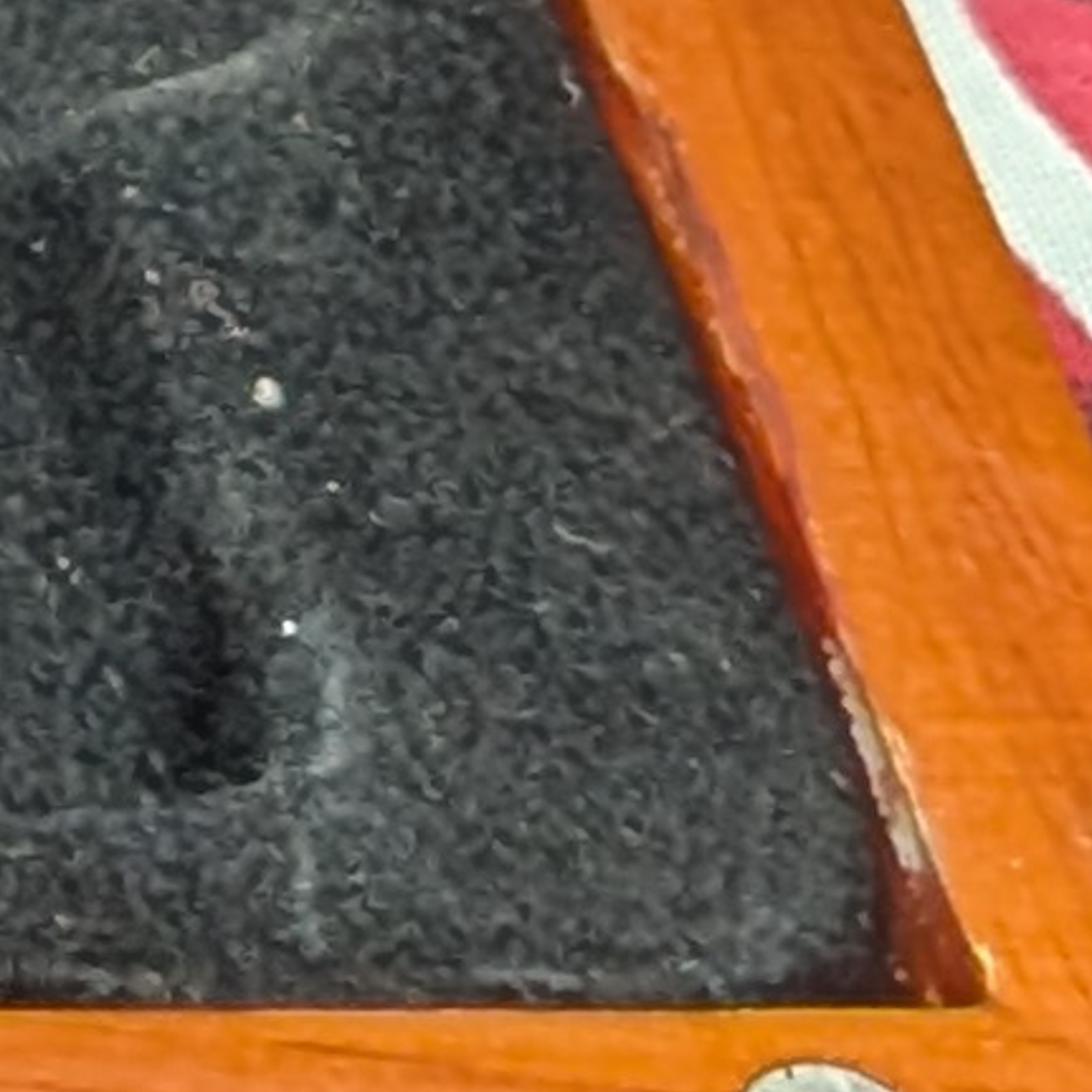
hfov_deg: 3.9
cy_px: -1847
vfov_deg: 4.2
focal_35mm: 411
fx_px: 14669
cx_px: -3831
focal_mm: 6.9
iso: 67
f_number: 1.68
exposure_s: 1/58.3
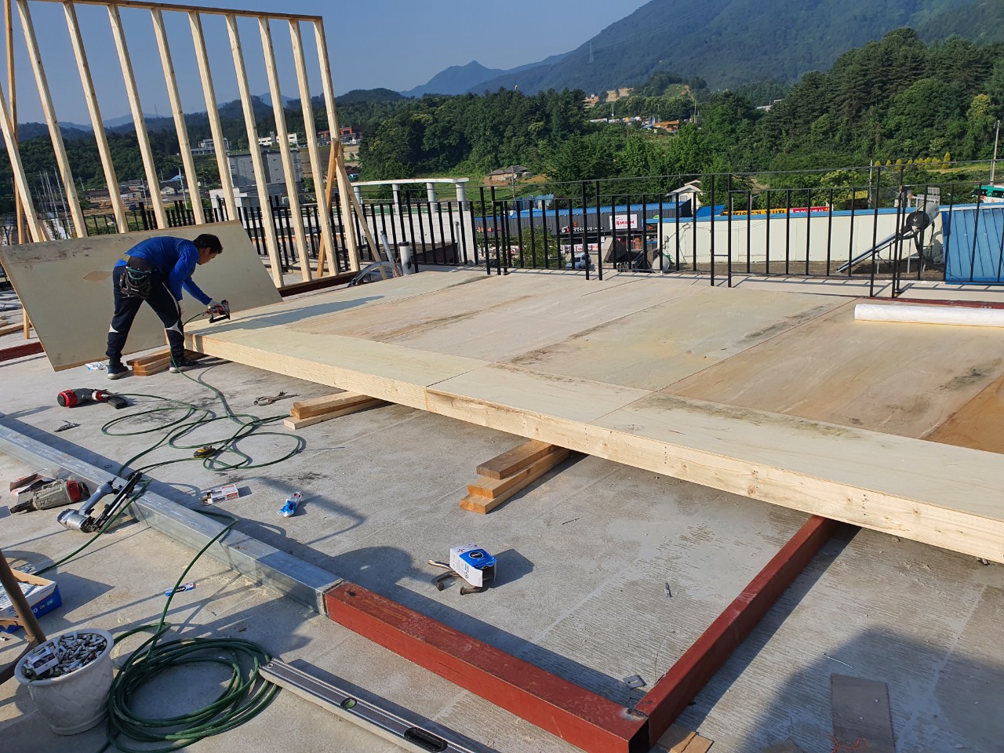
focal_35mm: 26
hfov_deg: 67.3
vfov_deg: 53.1
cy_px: 376
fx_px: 754
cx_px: 502
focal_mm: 4.3
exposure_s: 1/3333
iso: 50
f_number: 2.4
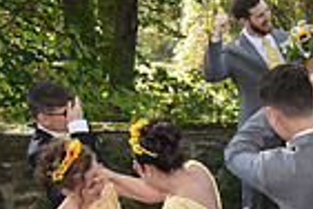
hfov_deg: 14.1
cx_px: 264
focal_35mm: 144
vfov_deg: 9.5
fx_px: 1252
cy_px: 146
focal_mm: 35
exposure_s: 1/200
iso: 640
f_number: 5.6
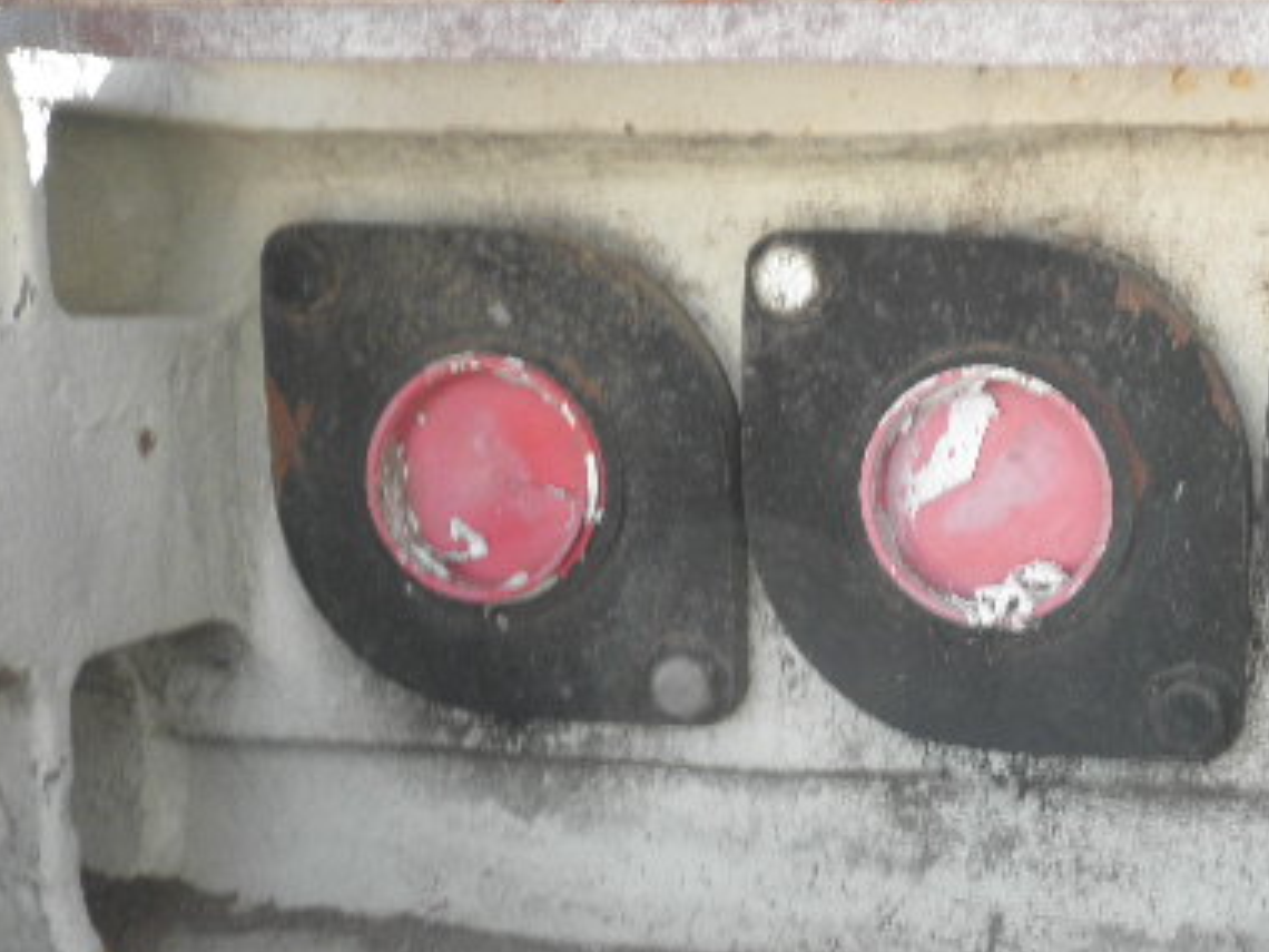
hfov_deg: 31.7
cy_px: 618
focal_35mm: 59
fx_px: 2163
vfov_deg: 24.7
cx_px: 1035
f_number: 3.2
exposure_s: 1/60
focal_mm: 6.1
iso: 64
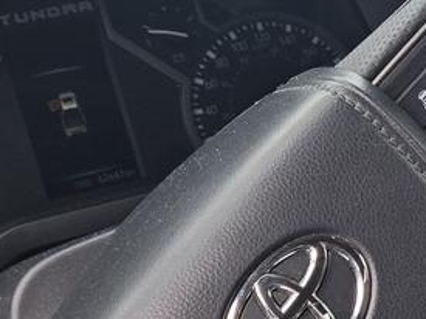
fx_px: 1316
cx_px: 533
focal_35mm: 107
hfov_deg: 17.4
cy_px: 198
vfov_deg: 13.8
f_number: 1.8
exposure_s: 1/276
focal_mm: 5.4
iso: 25
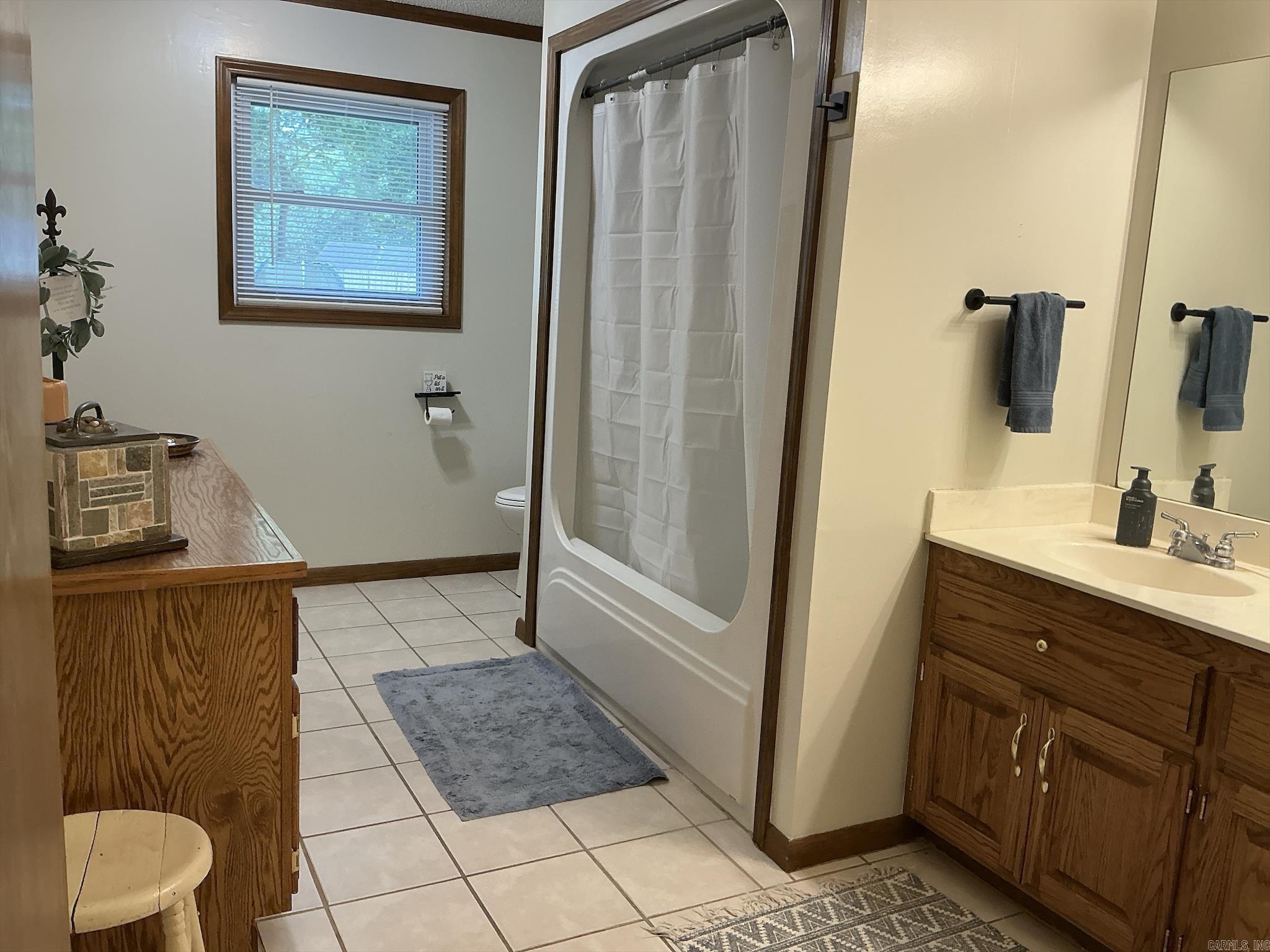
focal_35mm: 28
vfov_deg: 49.7
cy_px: 476
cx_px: 635
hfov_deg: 63.4
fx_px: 1027
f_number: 1.8
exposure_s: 1/60
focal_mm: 3
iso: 50
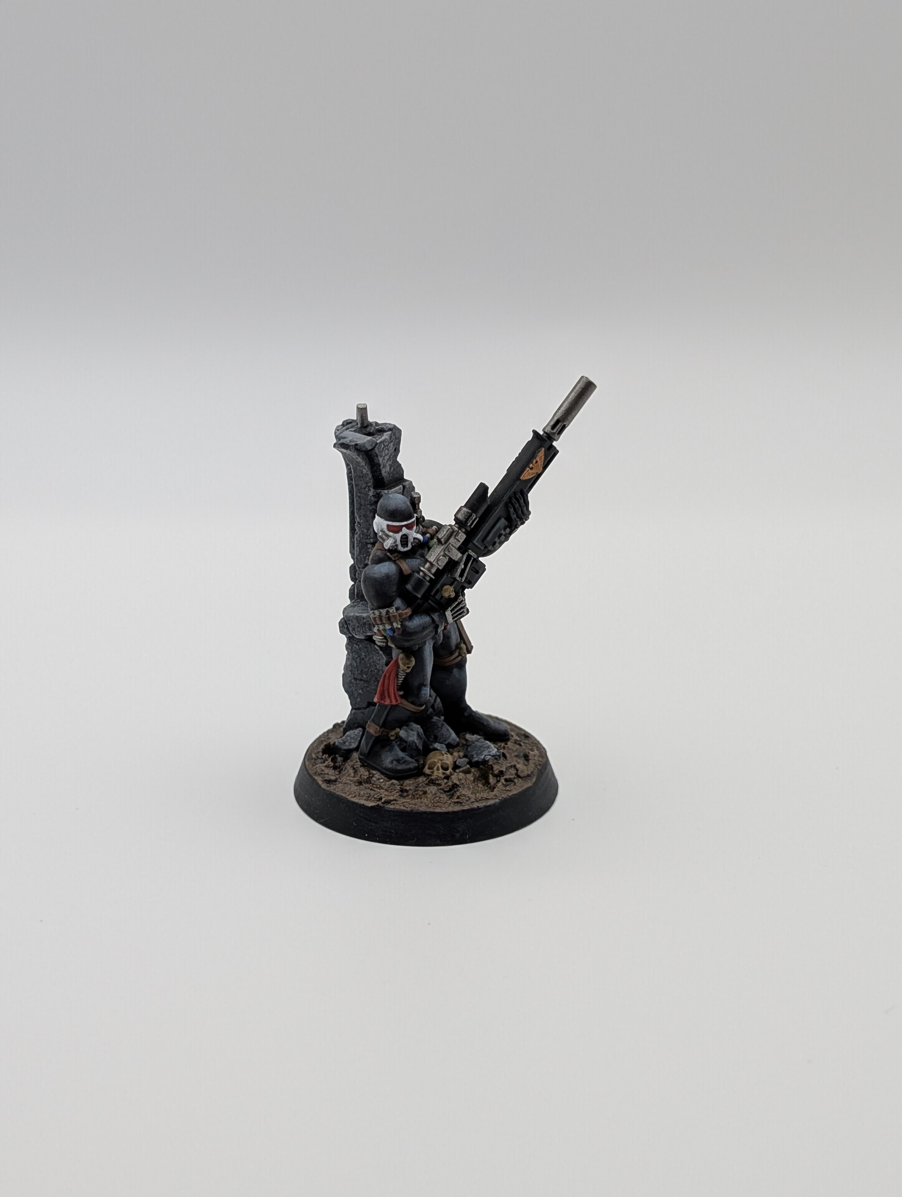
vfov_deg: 36.8
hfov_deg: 28.1
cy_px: 610
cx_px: 429
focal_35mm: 52
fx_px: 1802
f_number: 1.68
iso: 41
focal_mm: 6.9
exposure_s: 1/107
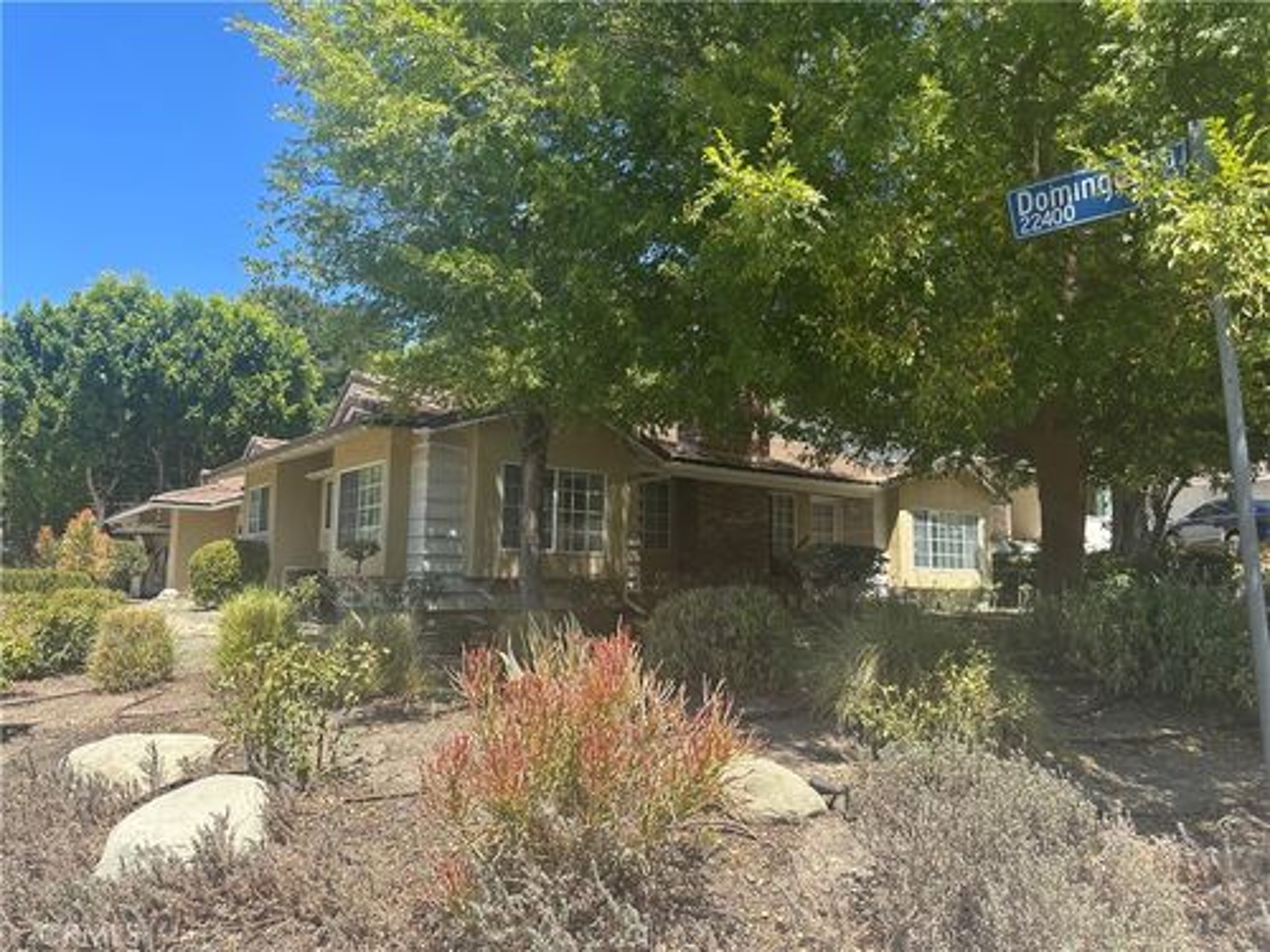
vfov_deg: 56.8
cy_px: 476
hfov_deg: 71.6
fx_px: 881
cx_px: 635
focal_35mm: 24
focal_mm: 6.86
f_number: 1.78
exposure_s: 1/1692
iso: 80
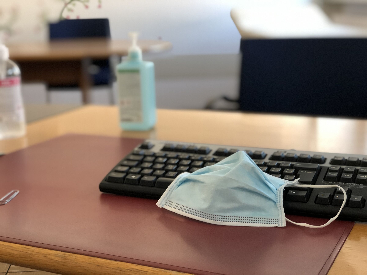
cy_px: 138
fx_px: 604
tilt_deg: -13.9
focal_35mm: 57
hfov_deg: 33.8
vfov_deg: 25.7
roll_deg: +1.5
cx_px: 184
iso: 125
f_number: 2.8
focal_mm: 6.6
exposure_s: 1/30
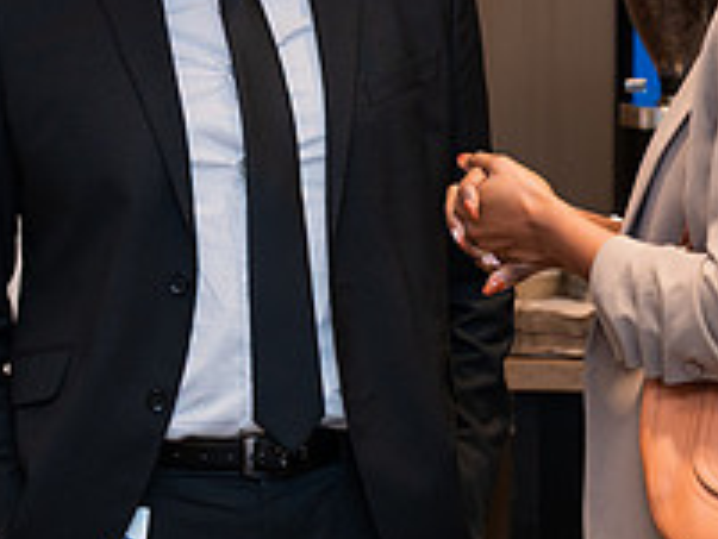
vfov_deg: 7.4
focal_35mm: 201
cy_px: 25
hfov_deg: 9.8
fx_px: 4172
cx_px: 382
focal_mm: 70
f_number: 3.2
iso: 400
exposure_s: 1/160
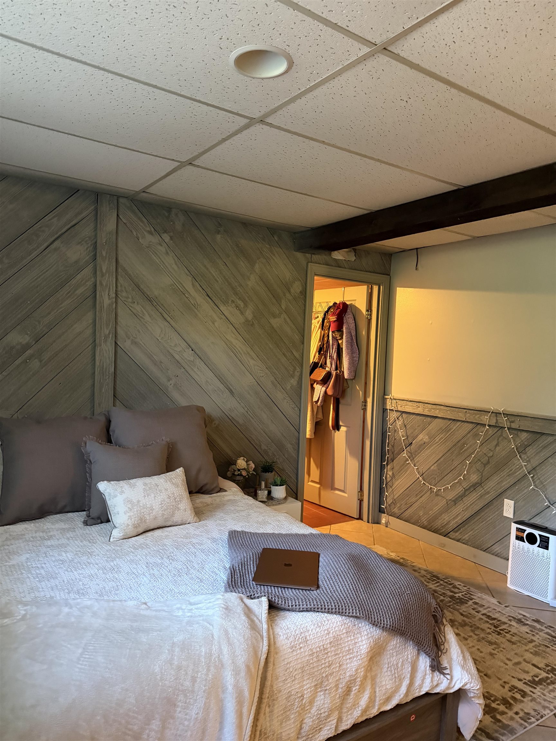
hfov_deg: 56.8
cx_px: 278
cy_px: 370
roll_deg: -1.5
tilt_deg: -3.0
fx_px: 514
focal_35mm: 24
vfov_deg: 71.6
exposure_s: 1/40
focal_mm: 6.76
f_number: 1.78
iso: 1000
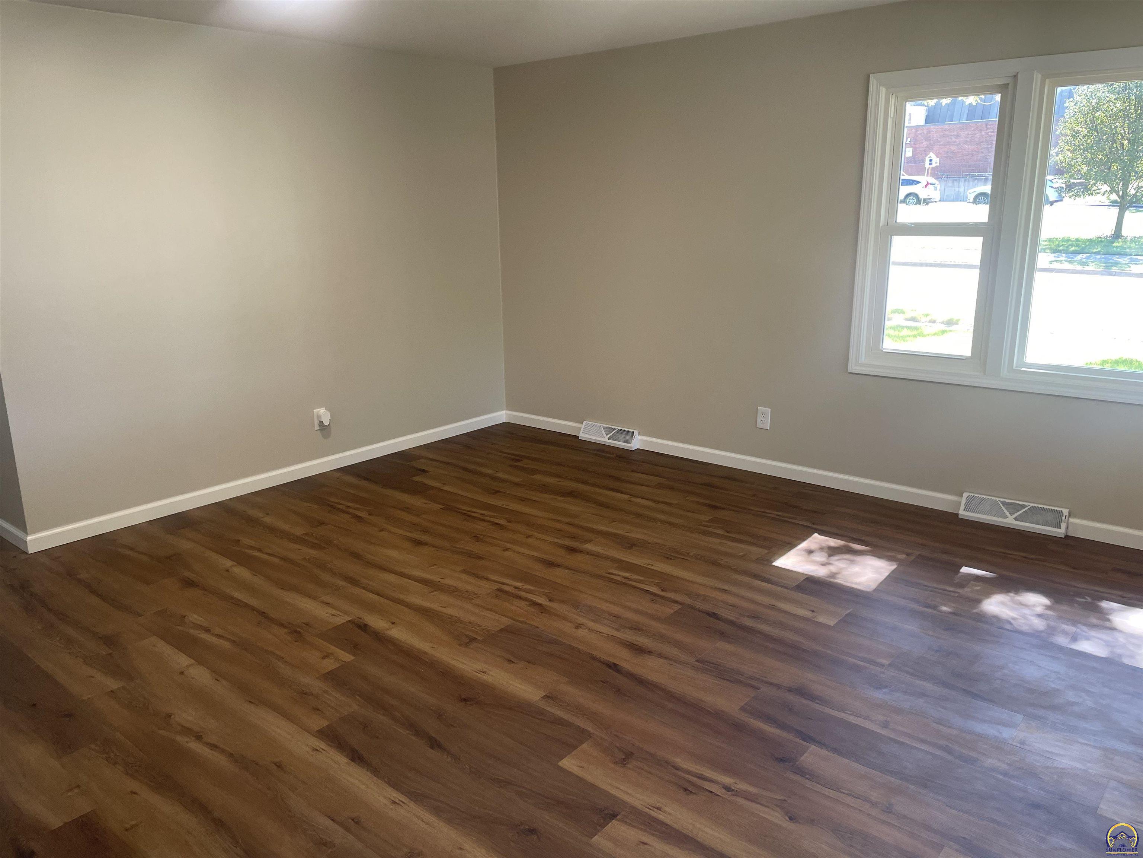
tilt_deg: -13.5
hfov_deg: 67.3
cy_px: 429
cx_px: 572
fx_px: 859
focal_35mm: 26
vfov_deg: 53.1
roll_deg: +1.5
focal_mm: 4.2
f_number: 1.6
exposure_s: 1/120
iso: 125
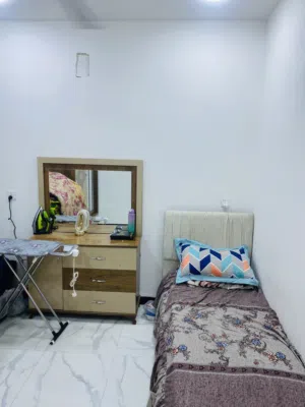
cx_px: 152
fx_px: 305
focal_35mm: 26
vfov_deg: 67.3
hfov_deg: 53.1
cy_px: 204
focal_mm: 4.25
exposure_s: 1/100
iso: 40
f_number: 1.8
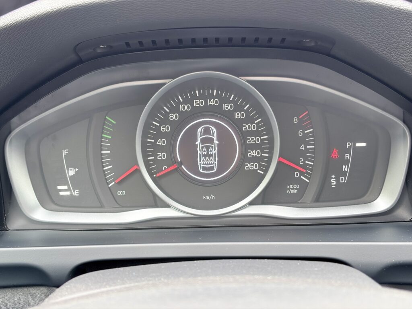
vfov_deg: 28.0
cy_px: 154
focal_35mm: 52
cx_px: 206
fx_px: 619
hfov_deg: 36.8
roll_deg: -1.3
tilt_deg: -18.9
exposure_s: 1/60
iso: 80
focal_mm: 5.96
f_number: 1.6
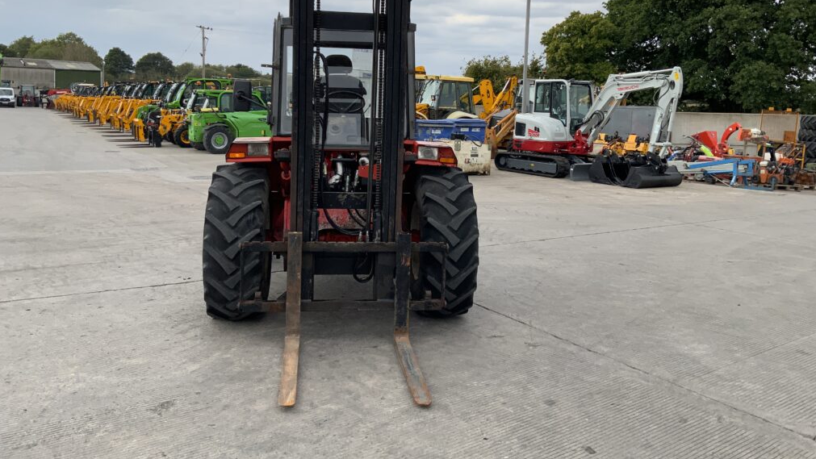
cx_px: 407
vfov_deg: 36.3
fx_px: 692
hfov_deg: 61.0
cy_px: 151
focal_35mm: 32
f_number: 1.8
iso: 16
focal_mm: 3
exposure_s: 1/1490
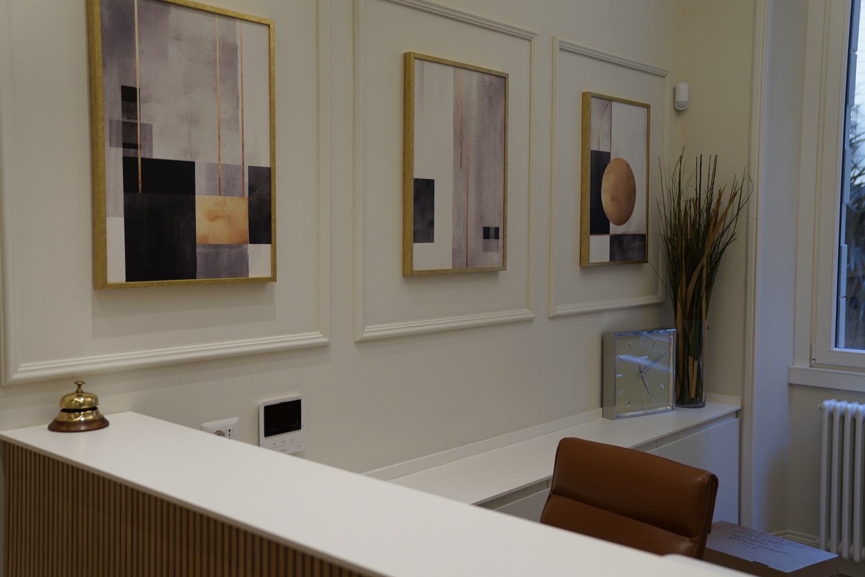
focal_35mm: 36
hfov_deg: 53.1
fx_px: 865
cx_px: 432
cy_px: 288
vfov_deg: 36.9
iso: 400
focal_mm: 36
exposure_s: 1/160
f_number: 3.2
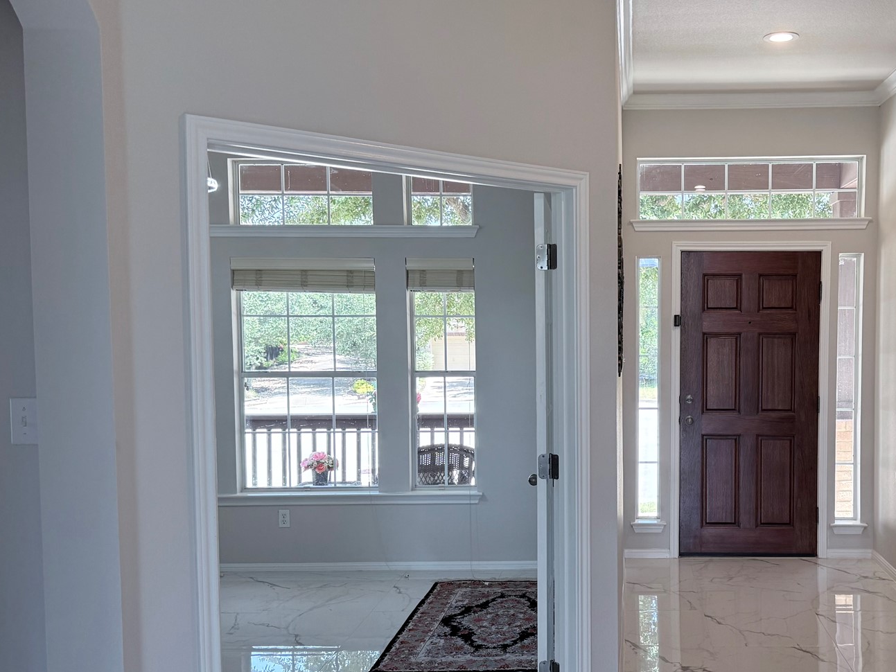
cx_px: 626
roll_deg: +0.5
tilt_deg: -2.8
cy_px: 377
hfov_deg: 47.8
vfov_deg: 37.7
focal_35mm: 38
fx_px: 984
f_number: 1.78
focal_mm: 6.76
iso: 160
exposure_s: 1/232
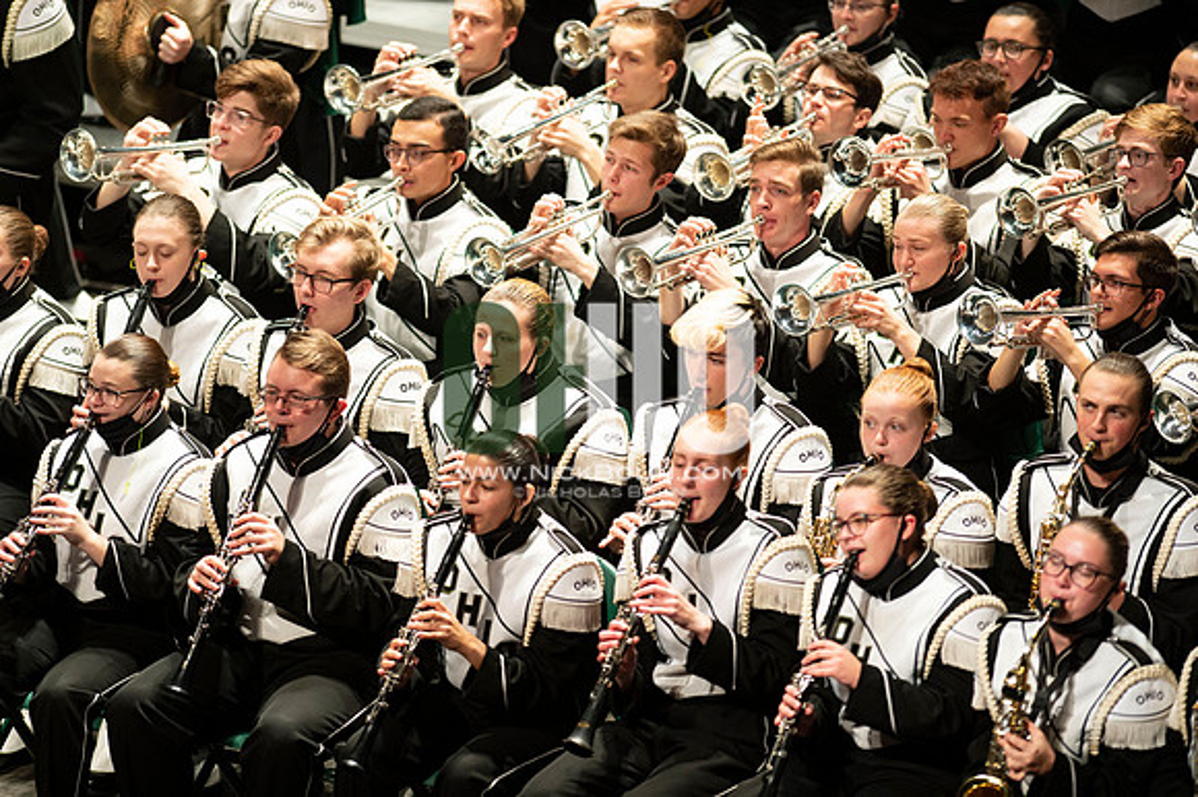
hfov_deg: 6.9
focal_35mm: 300
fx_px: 9977
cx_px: 599
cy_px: 398
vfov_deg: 4.6
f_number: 2.8
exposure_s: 1/500
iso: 3200
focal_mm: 300
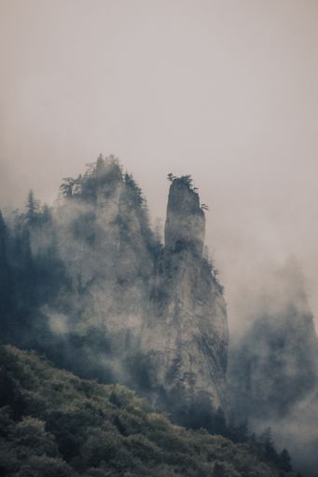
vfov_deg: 4.6
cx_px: 159
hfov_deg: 3.1
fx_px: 5966
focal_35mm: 450
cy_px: 238
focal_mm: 300
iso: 800
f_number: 6.3
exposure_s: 1/1000
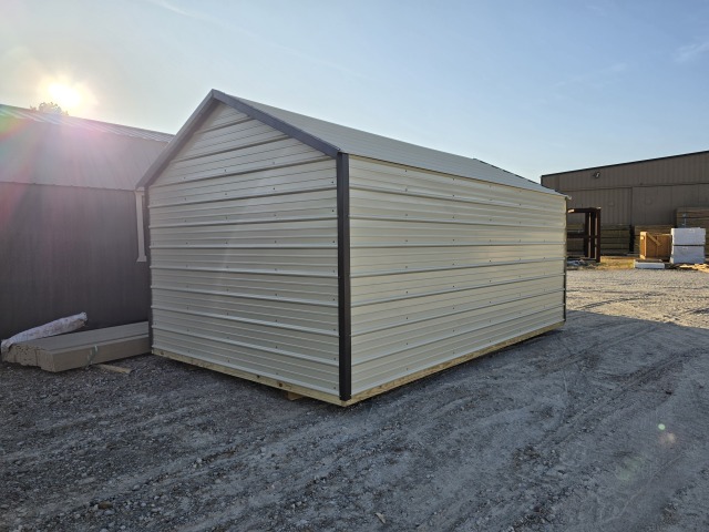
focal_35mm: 23
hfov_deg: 73.9
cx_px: 354
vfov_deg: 58.9
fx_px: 471
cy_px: 266
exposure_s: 1/7939
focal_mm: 6.5
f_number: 1.4
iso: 40
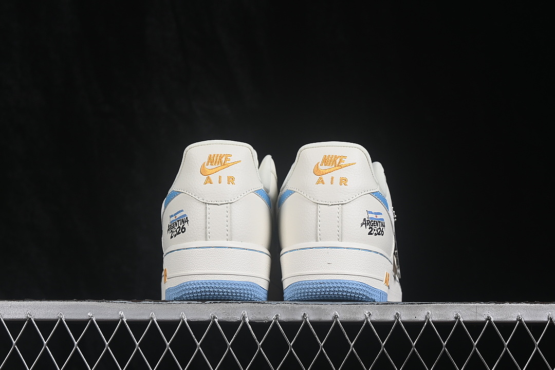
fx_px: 1156
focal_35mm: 75
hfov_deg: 27.0
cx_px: 278
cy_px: 185
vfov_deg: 18.2
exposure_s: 1/80
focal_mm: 50
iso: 160
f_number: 8
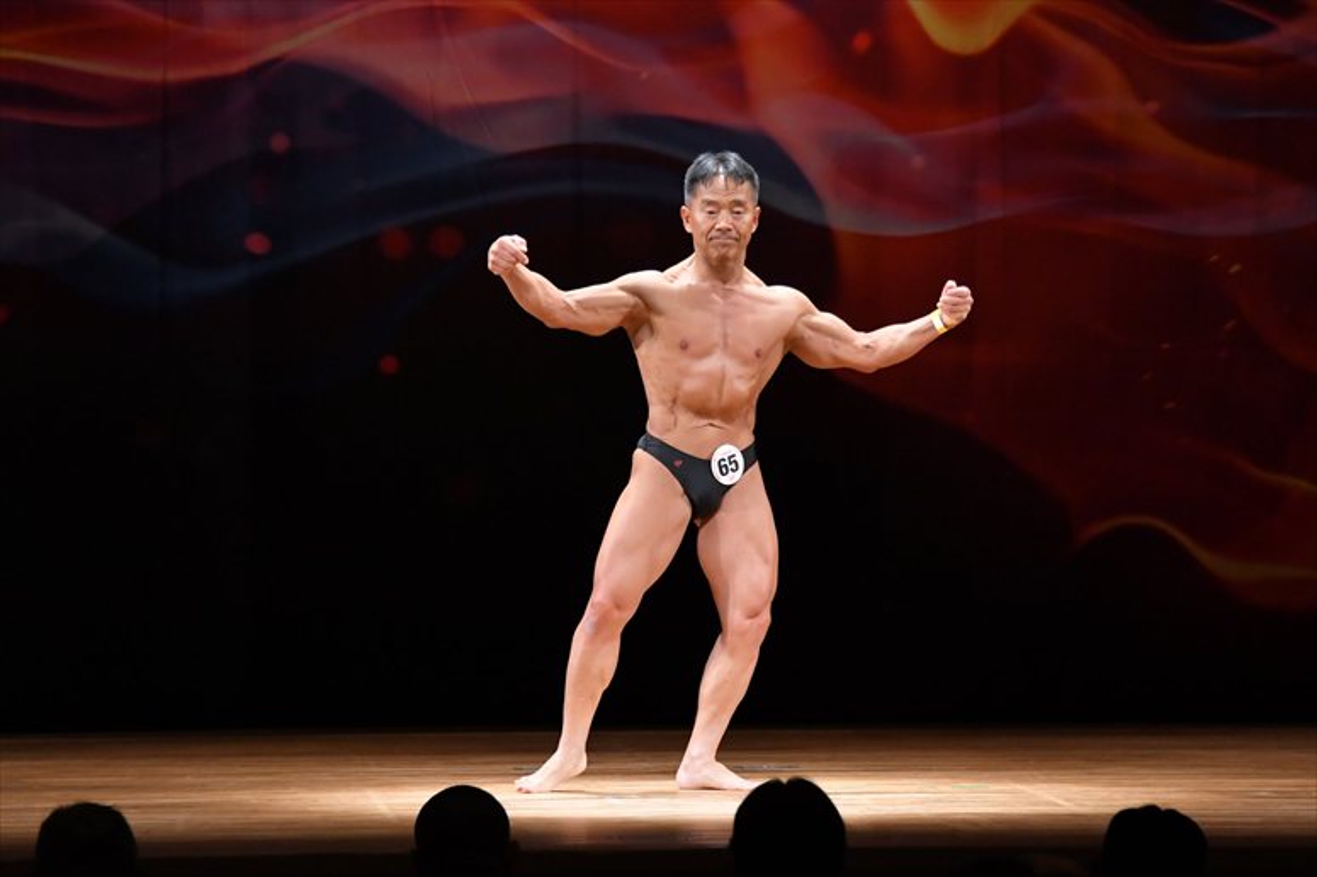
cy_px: 438
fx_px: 7935
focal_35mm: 217
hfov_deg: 9.5
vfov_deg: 6.3
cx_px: 658
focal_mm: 145
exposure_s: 1/400
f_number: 5.6
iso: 4000
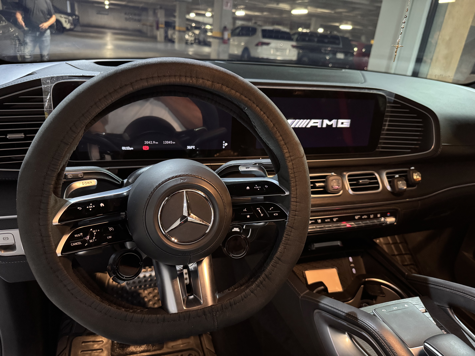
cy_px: 178
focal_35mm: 24
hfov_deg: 71.6
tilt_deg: -24.4
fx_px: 329
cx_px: 238
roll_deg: -6.8
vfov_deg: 56.8
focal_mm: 6.76
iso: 1250
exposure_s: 1/30
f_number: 1.78
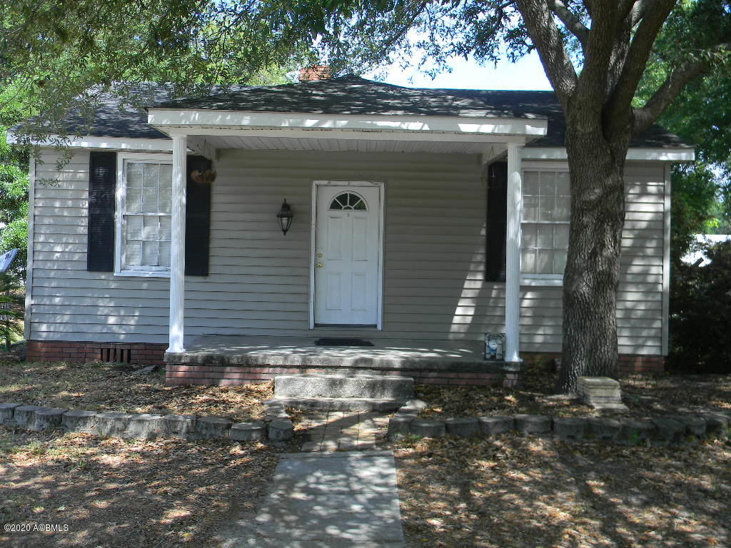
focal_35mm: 36
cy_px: 274
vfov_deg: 39.7
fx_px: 760
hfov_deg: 51.4
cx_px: 366
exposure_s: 1/200
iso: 80
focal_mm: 6.4
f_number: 3.7
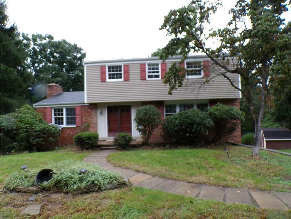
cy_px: 110
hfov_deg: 71.6
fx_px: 202
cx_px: 146
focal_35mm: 24
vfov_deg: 56.8
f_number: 3
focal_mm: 4.3
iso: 100
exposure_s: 1/150
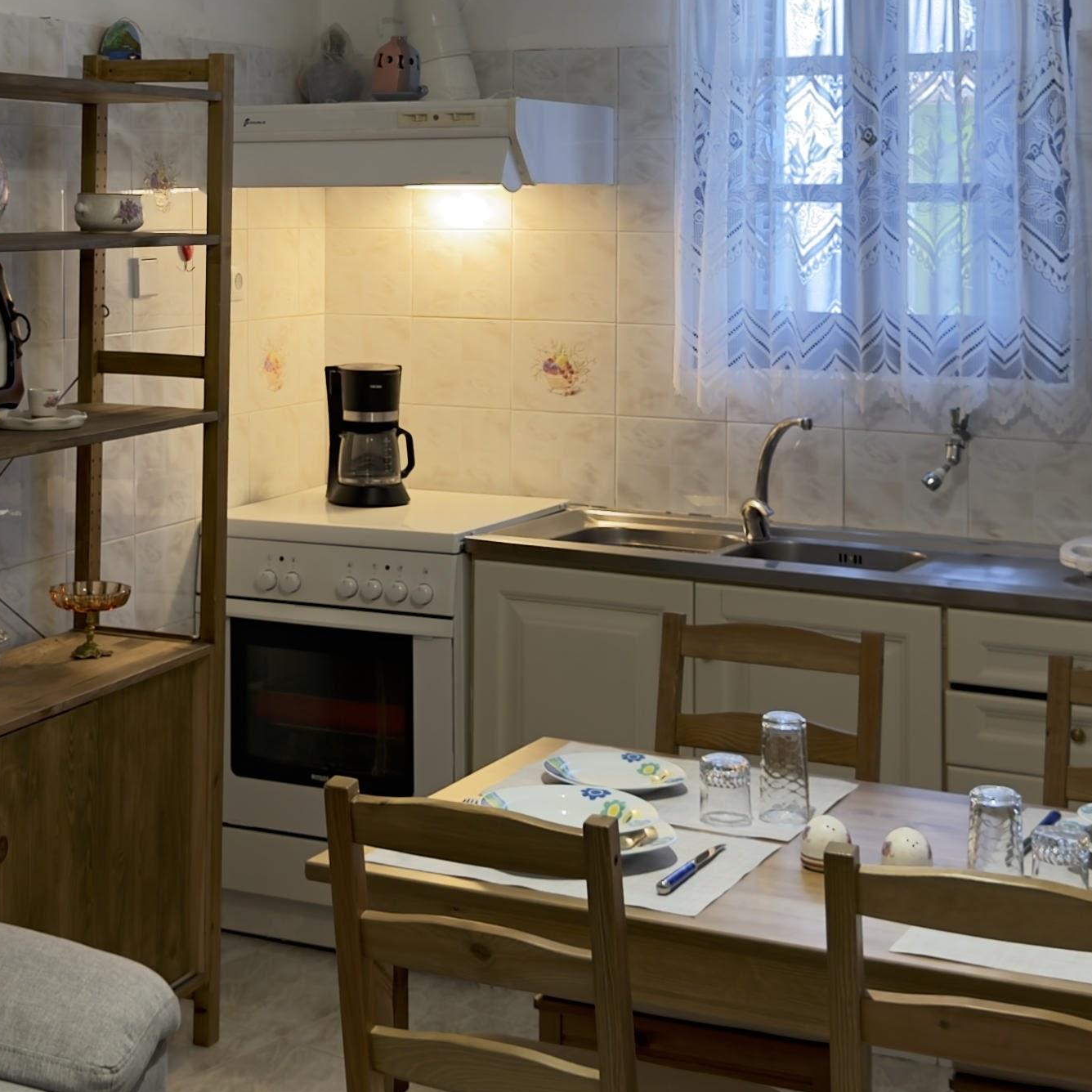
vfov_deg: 26.4
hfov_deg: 26.7
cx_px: 326
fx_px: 2284
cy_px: 206
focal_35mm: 64
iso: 250
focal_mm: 6.76
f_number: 1.78
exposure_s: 1/50
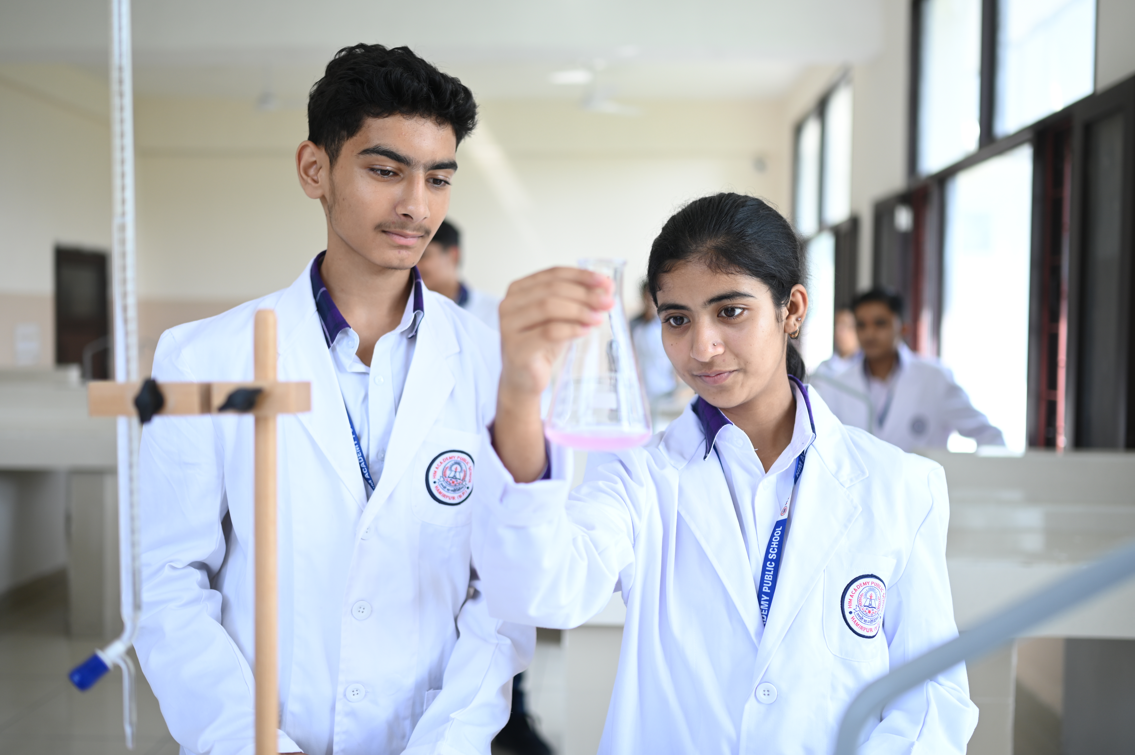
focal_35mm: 35
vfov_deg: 37.8
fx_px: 1103
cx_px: 568
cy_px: 378
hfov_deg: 54.5
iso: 125
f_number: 1.8
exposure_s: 1/250
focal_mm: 35
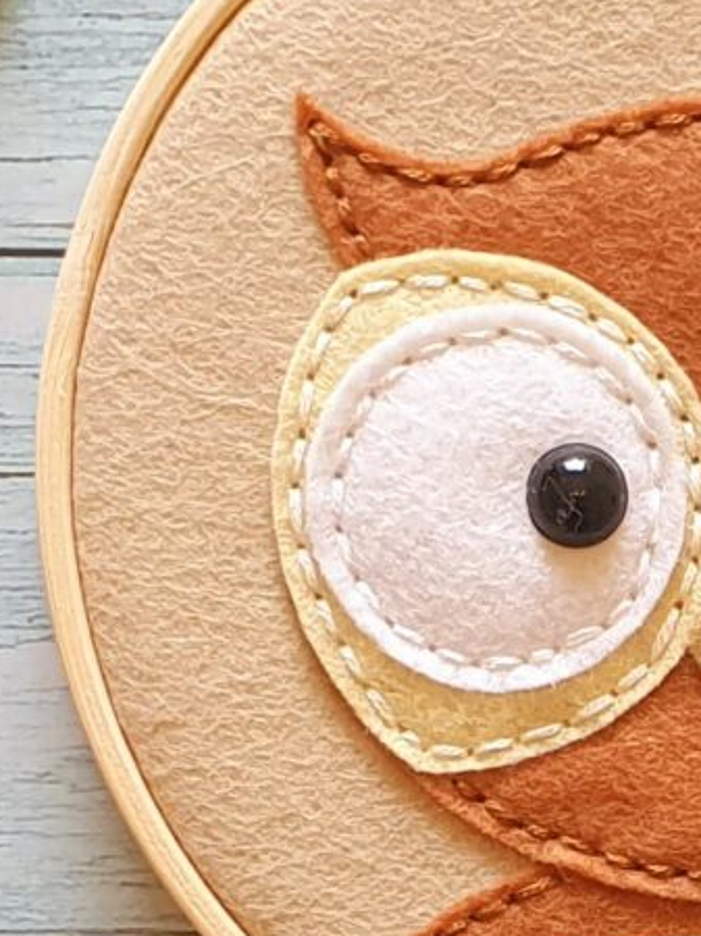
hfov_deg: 9.9
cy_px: 1425
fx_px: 4000
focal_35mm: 148
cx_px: 817
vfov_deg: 12.6
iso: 100
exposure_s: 1/100
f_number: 2.4
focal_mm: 4.32
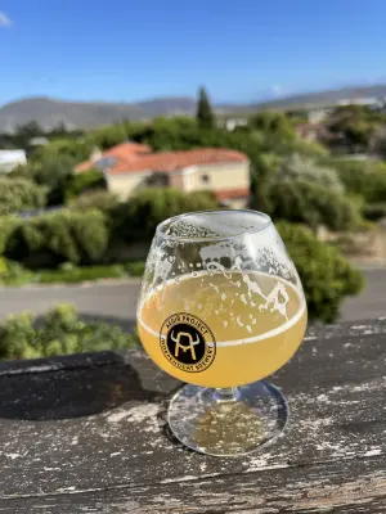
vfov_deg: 67.3
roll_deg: +6.7
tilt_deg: -18.9
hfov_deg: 53.1
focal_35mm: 26
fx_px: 387
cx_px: 193
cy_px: 257
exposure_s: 1/2755
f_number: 1.6
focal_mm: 5.1
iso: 50
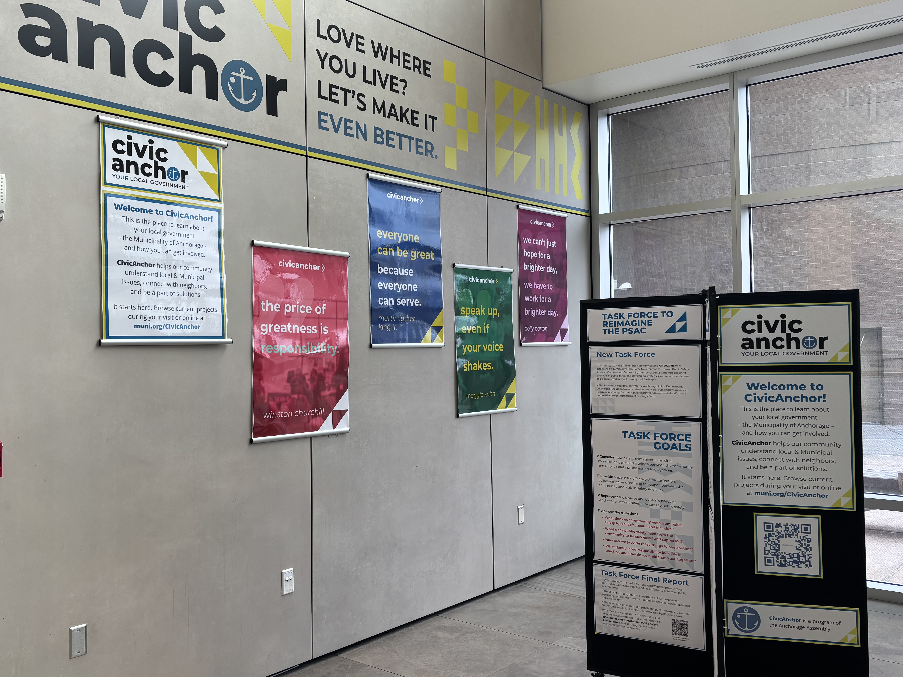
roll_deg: +1.0
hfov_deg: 55.3
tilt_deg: +0.5
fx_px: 861
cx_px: 428
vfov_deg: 42.9
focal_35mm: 33
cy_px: 326
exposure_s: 1/129
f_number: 1.6
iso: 32
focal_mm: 5.96
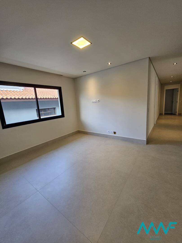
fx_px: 91
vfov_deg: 106.2
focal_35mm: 13
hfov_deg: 89.9
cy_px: 122
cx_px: 91
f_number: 2.2
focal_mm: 2.2
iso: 64
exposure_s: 1/60
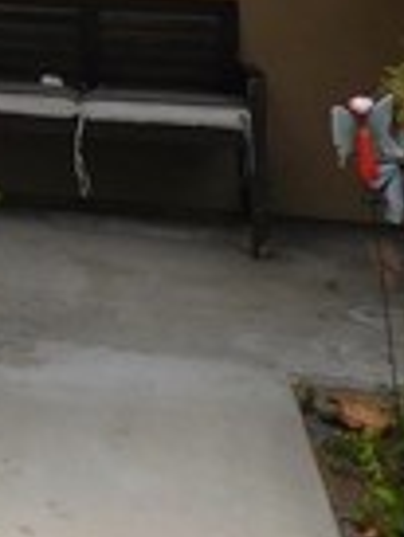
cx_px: -467
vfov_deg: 14.6
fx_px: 1818
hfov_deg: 11.2
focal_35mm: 117
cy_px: -451
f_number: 3.4
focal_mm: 4.5
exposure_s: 1/400
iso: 125
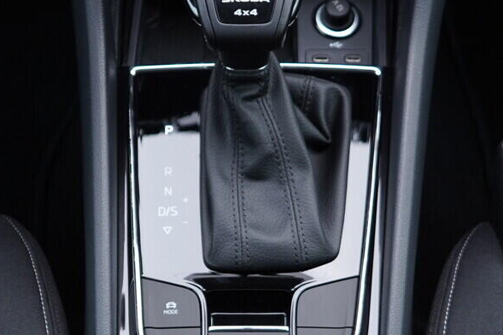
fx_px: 1230
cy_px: 275
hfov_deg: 23.1
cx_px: 237
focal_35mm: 88
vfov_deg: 15.4
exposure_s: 1/40
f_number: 2.8
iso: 320
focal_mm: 24
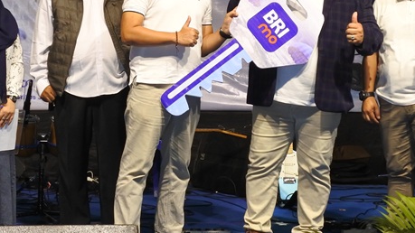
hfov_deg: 18.6
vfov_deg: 10.5
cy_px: 14
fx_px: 1265
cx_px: 203
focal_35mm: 115
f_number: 4.5
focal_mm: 15.7
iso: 640
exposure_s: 1/60
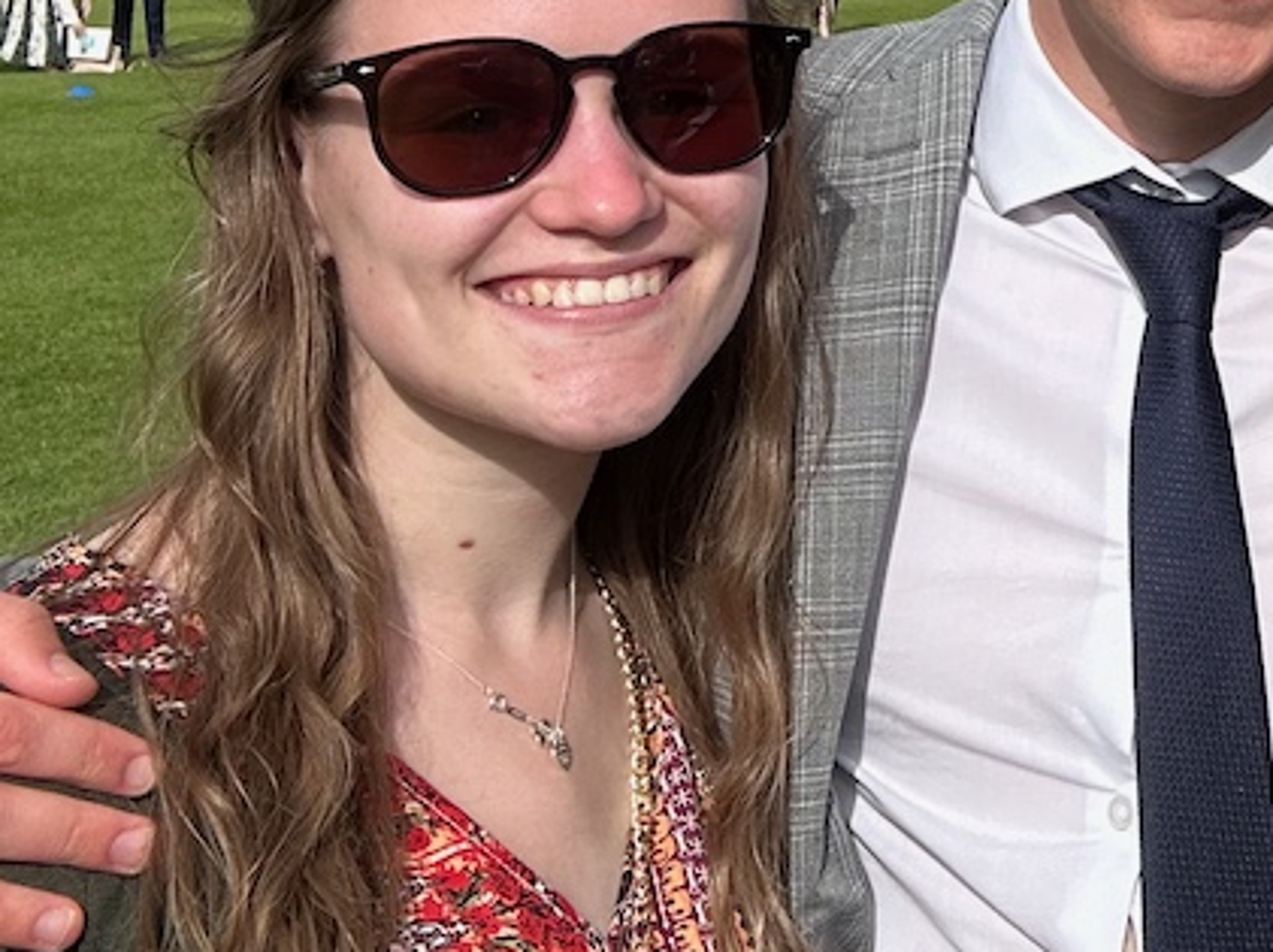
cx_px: 1497
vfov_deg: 19.8
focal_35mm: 70
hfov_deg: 25.2
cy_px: -160
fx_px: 2572
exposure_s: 1/1497
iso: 25
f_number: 1.9
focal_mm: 2.69
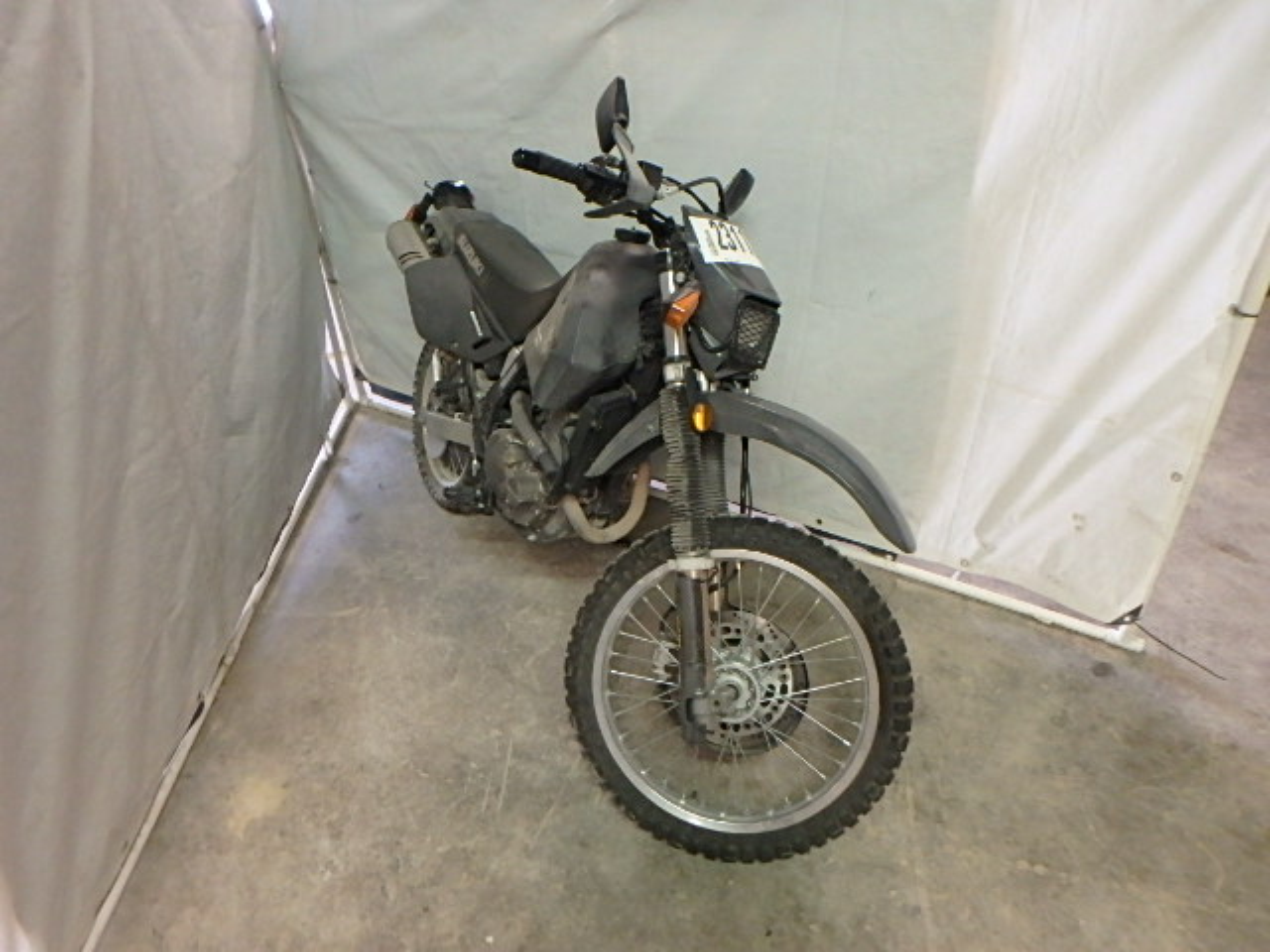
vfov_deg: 63.4
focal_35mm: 21
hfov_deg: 79.0
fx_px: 770
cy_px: 476
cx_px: 635
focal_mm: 3.7
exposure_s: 1/30
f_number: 3.5
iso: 640
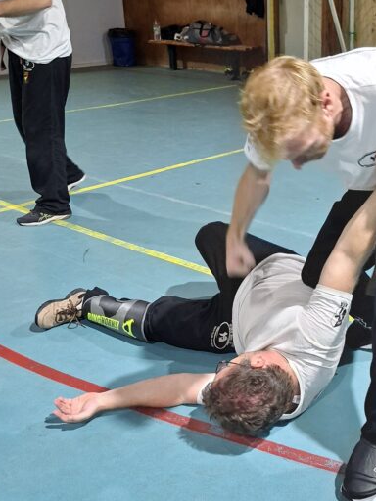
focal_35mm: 46
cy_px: 297
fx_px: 666
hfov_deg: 30.9
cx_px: 286
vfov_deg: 41.1
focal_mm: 5.54
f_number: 1.8
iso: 200
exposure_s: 1/50
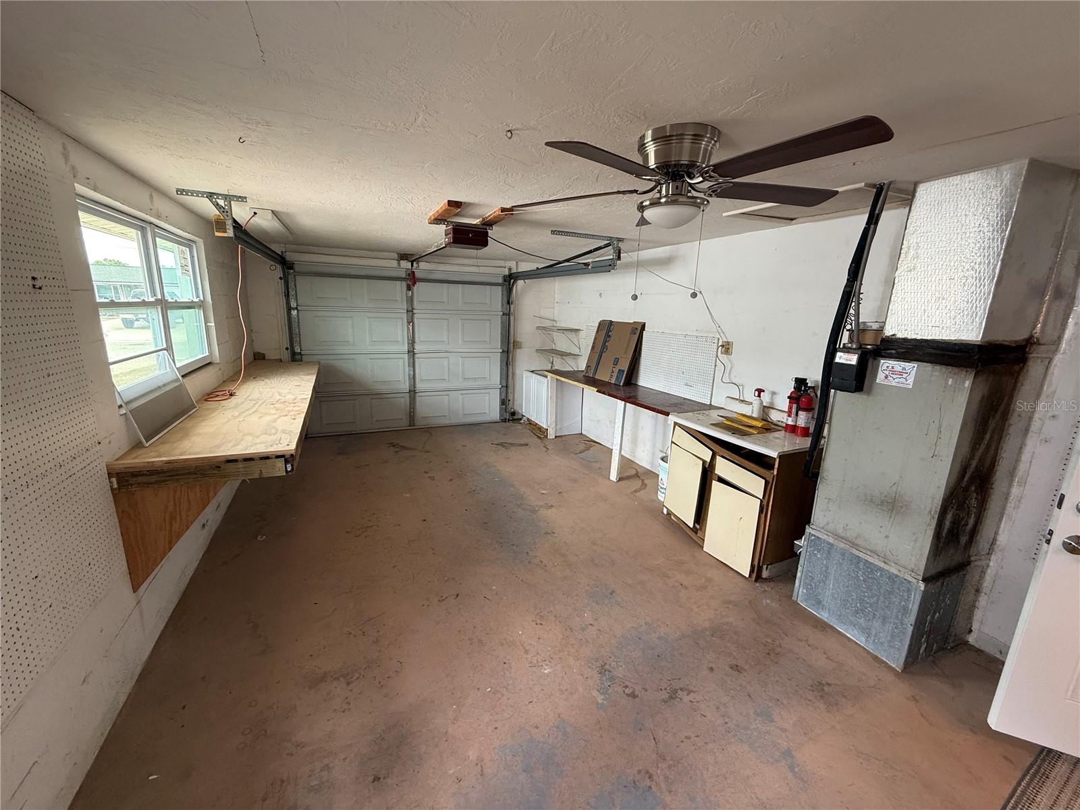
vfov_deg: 85.7
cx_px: 540
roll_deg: -2.3
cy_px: 405
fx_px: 437
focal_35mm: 14
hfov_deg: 102.1
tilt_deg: -13.1
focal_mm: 2.22
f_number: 2.2
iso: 200
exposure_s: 1/60
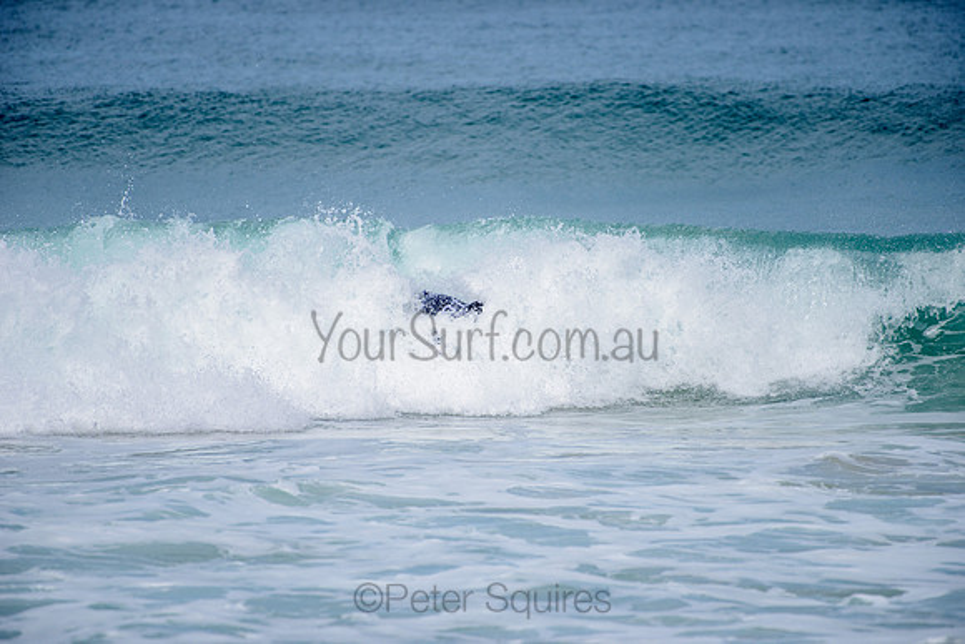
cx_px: 482
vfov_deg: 2.8
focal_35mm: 500
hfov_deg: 4.1
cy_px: 322
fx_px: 13405
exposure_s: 1/2000
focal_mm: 500
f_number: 5.6
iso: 250
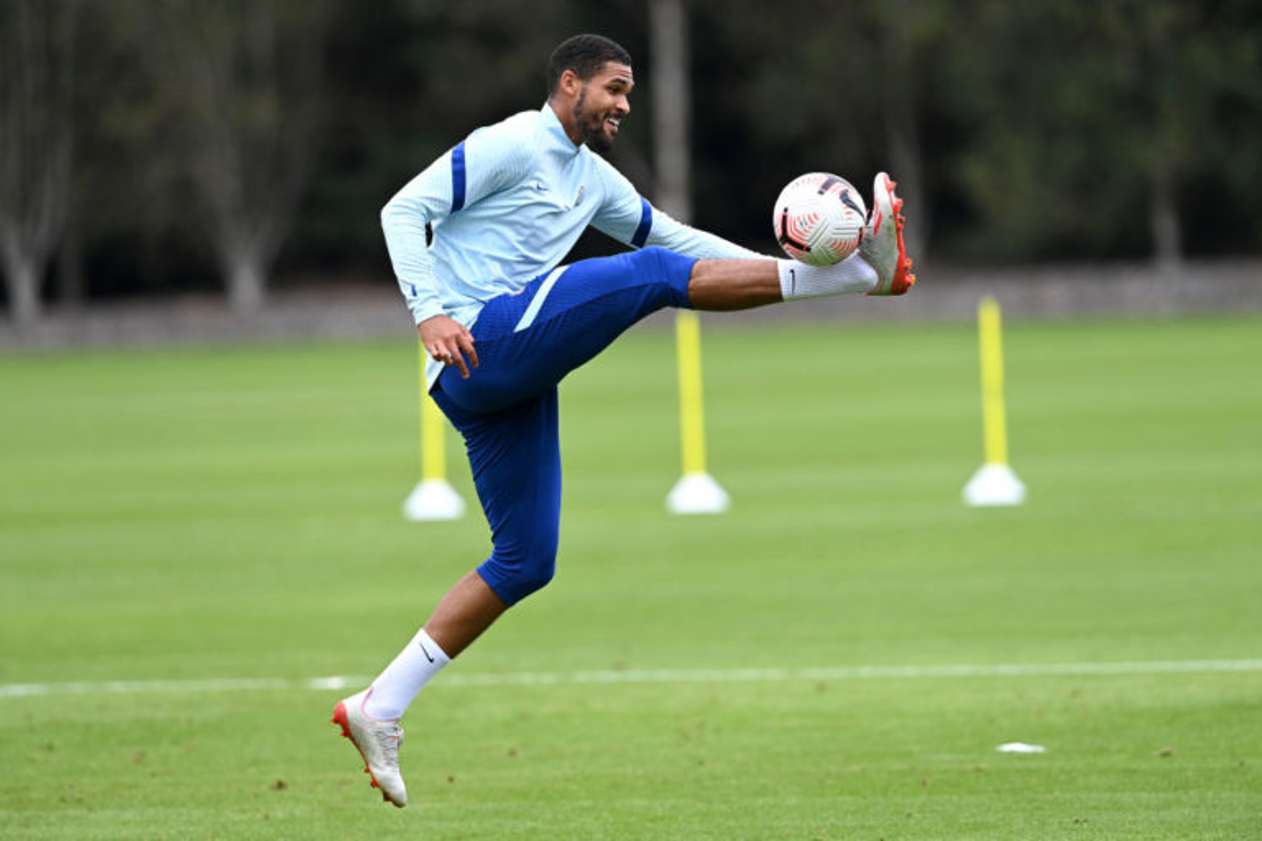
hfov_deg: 5.2
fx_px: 14021
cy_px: 420
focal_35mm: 400
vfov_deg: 3.4
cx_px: 631
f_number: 4
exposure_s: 1/1600
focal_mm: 400
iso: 1000
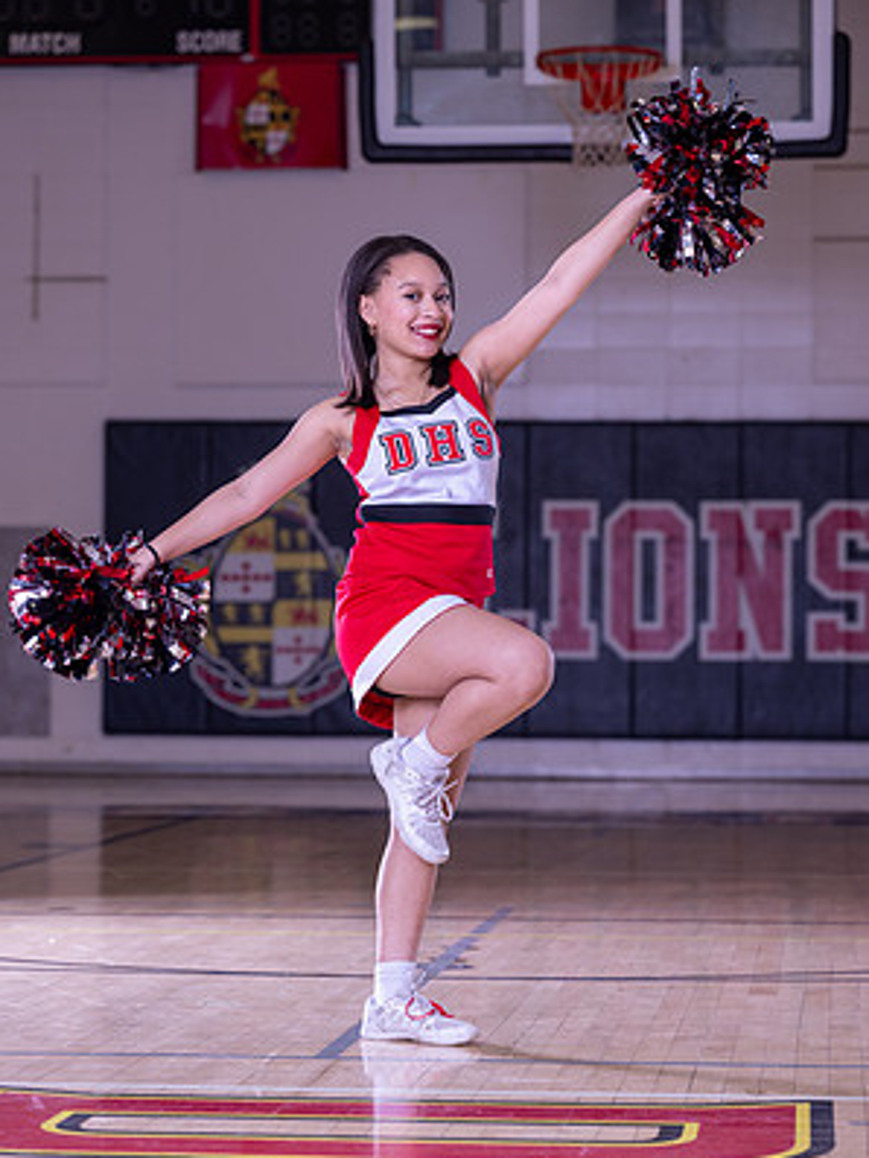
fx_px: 3646
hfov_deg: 13.6
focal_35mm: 109
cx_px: 434
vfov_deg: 18.0
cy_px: 598
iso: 250
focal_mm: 100
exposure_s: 1/125
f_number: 4
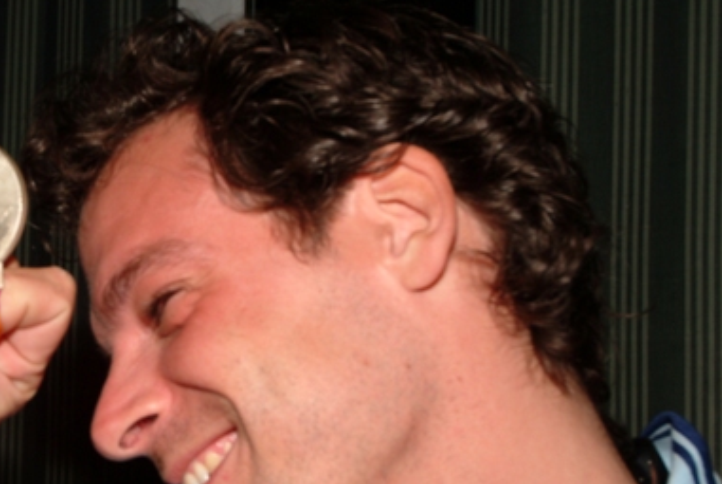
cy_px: 373
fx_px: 1708
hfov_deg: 23.4
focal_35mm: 85
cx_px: 110
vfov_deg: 16.0
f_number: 6.7
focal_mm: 27
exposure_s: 1/60
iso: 100
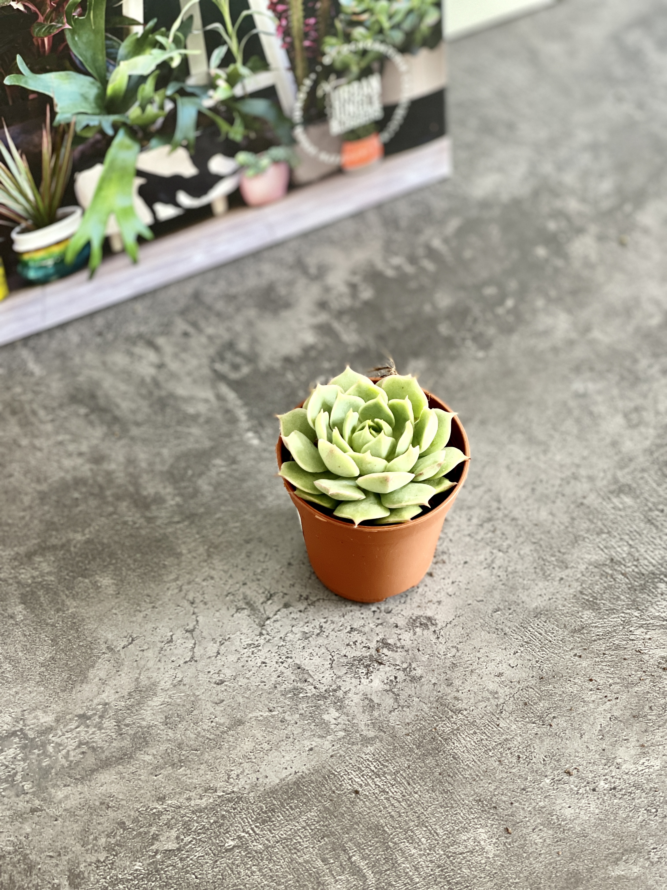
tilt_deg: -53.3
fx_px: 1644
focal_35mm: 64
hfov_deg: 22.9
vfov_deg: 30.3
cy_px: 445
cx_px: 334
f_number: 2.2
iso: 160
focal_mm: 7.5
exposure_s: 1/33
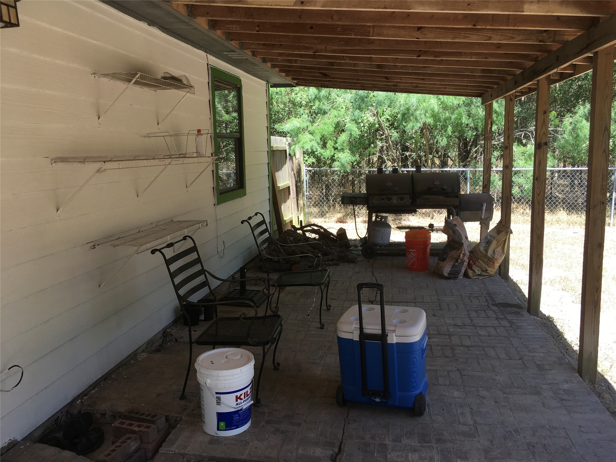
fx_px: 516
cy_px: 231
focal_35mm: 29
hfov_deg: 61.7
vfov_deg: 48.2
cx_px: 308
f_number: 2.2
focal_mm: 4.15
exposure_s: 1/265
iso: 25
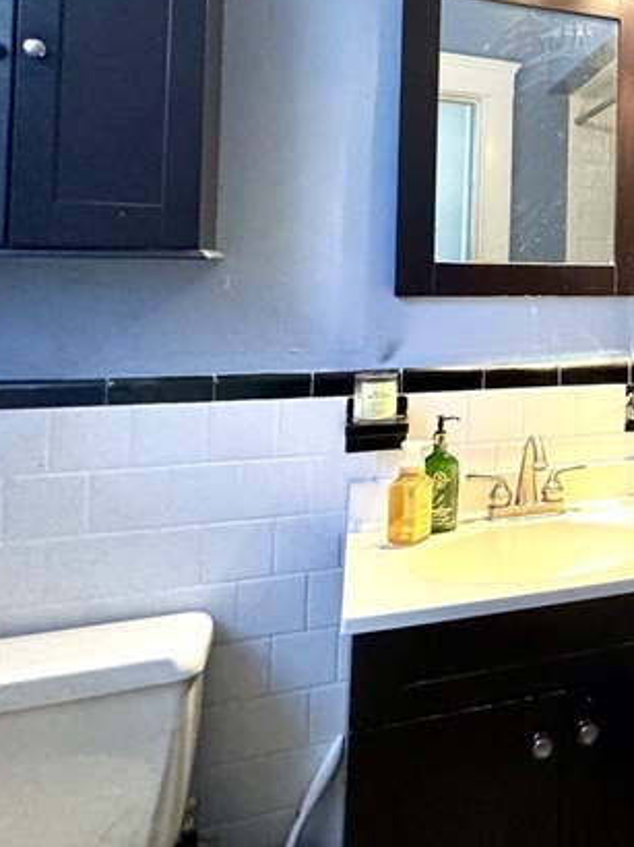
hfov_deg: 31.9
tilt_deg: +0.3
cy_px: 252
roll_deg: -1.4
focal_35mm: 35
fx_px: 856
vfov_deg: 51.2
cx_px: 805
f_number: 2.2
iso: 500
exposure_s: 1/60
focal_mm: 2.22
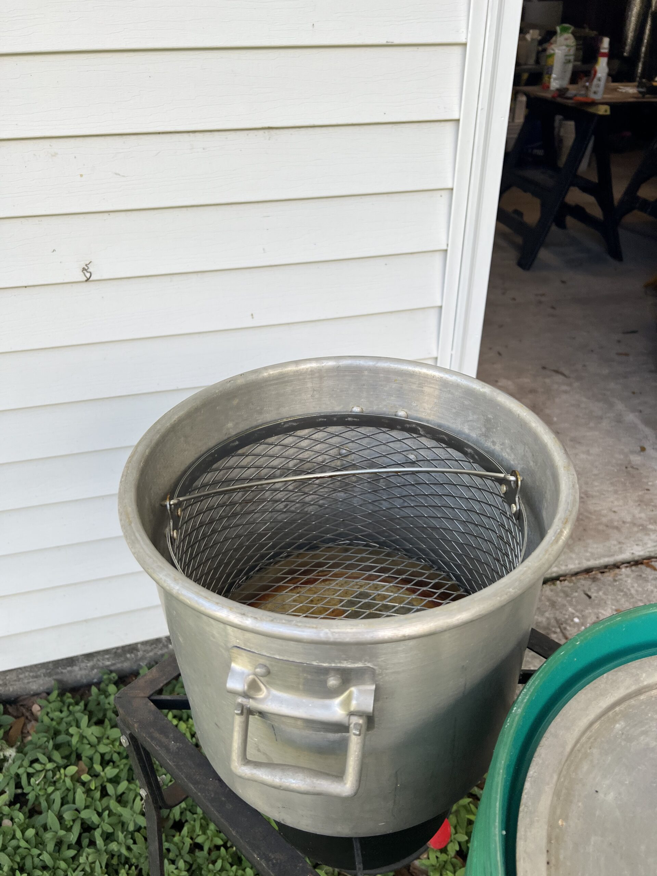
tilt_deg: -34.6
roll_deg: -3.9
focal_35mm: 26
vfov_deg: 67.3
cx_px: 328
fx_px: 658
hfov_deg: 53.1
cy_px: 438
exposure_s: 1/434
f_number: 1.5
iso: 50
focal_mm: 5.7
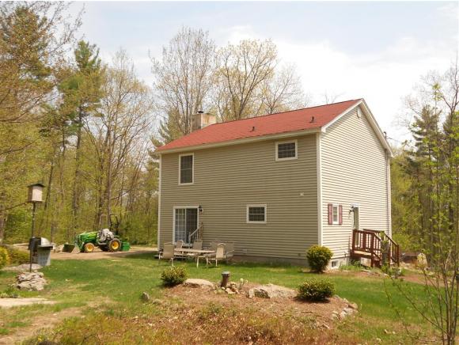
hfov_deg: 56.8
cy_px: 172
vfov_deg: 44.2
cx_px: 230
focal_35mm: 32
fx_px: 425
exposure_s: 1/500
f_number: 3.6
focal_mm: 5.8
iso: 80
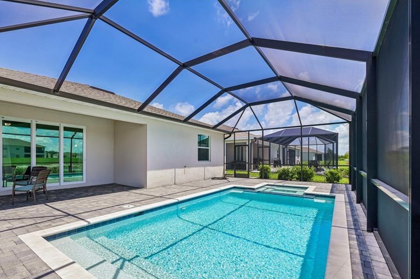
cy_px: 158
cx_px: 194
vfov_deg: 73.3
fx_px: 187
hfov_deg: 96.6
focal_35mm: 16
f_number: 8
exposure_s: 1/125
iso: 50
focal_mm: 14
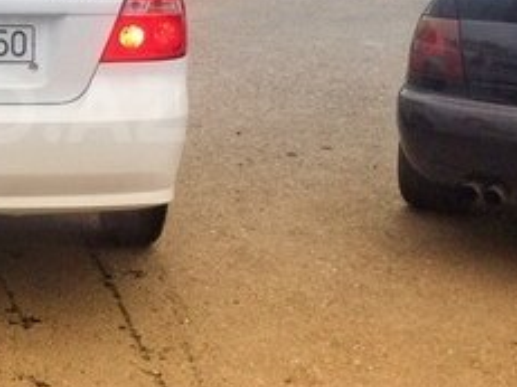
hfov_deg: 22.3
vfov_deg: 17.7
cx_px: -43
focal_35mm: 83
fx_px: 1239
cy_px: 108
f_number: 2.2
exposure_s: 1/562
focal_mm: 4.15
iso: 32
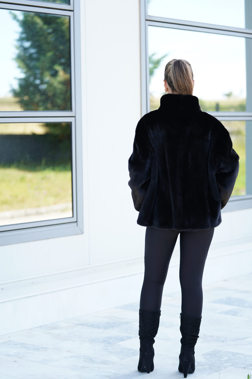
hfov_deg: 15.9
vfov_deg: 23.6
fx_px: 903
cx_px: 126
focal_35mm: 86
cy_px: 190
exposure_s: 1/250
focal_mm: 86
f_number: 2.8
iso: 160
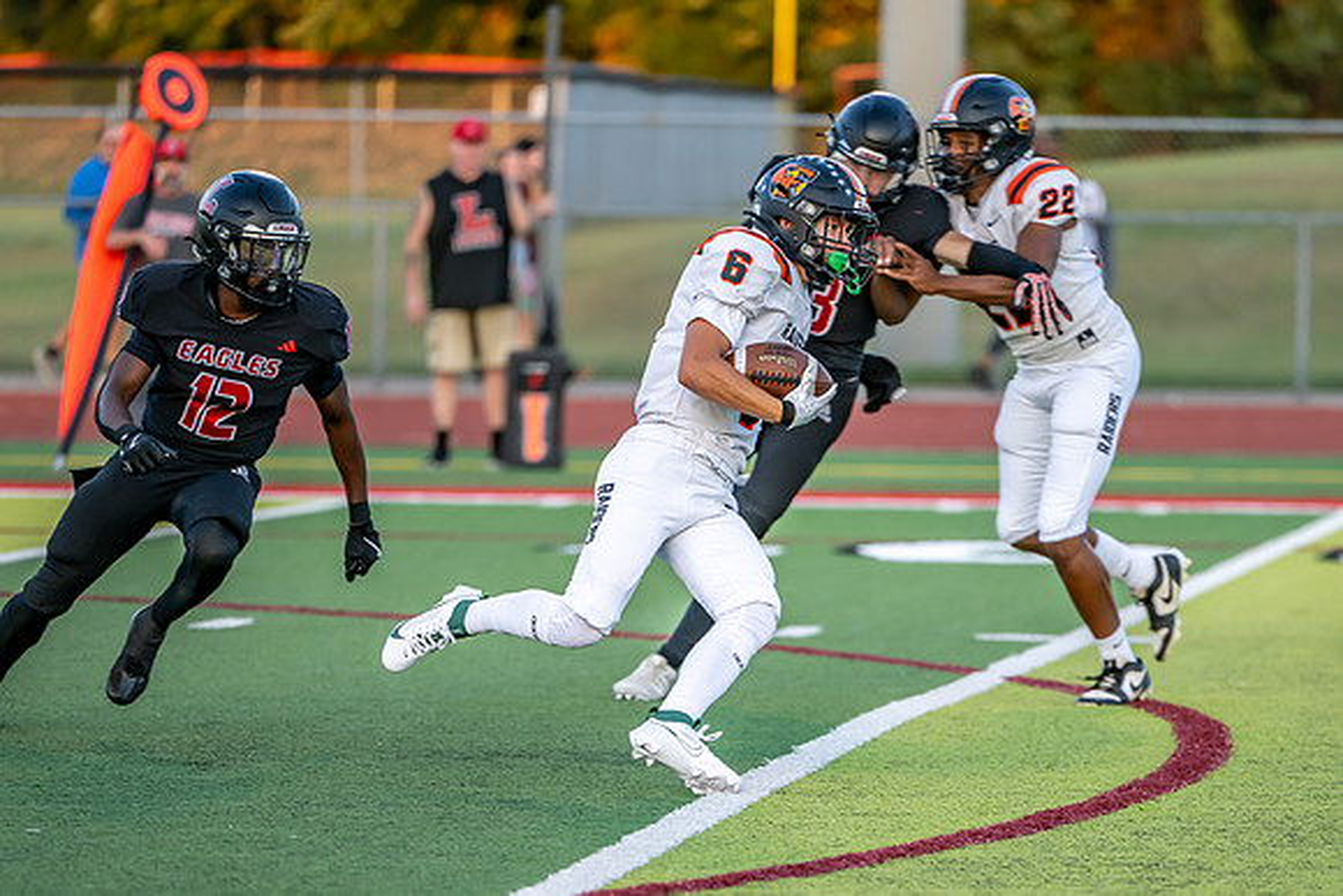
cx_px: 770
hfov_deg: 6.9
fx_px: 11133
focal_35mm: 298
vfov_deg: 4.6
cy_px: 595
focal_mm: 200
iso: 360
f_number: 2.8
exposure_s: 1/1000
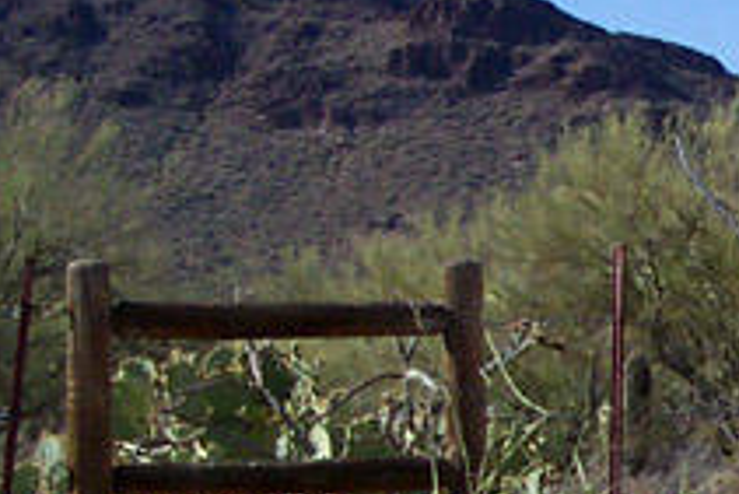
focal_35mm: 162
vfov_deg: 8.5
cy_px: 336
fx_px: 3328
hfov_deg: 12.1
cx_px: 1117
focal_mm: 8
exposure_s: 1/700
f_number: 4.8
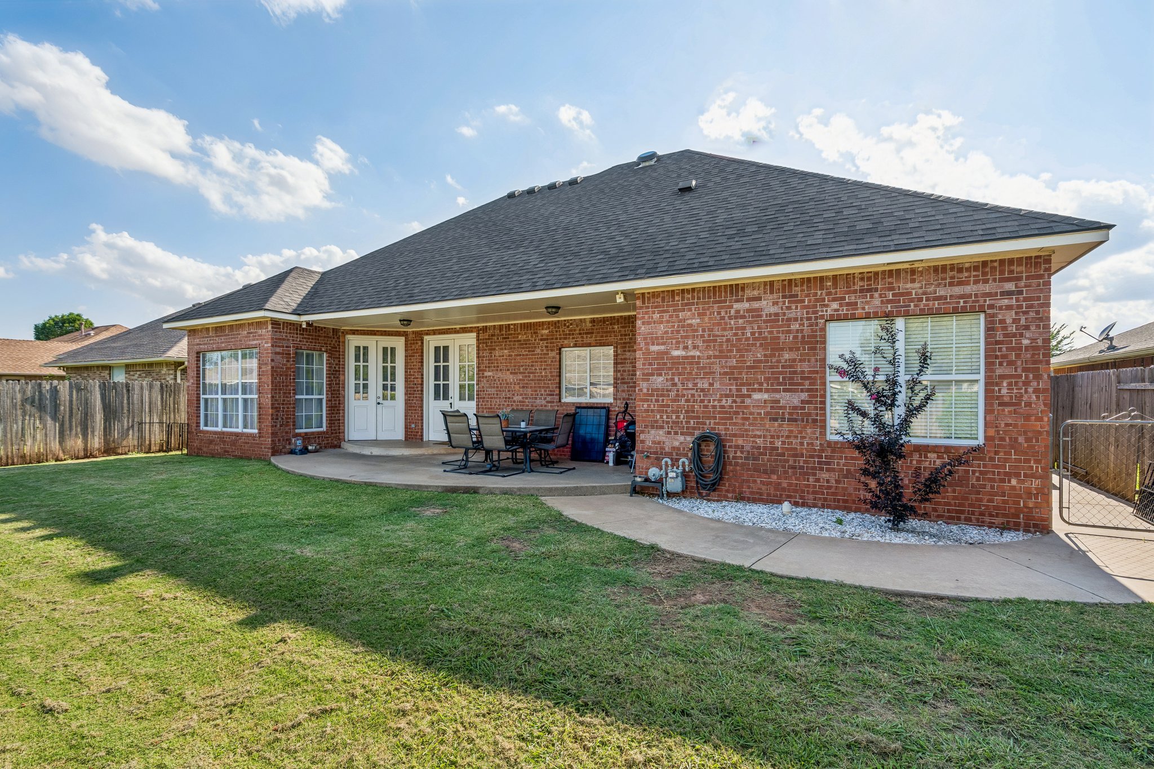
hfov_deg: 96.7
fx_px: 513
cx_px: 577
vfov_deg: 73.7
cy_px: 384
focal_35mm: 16
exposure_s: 1/250
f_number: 8
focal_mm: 16
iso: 200
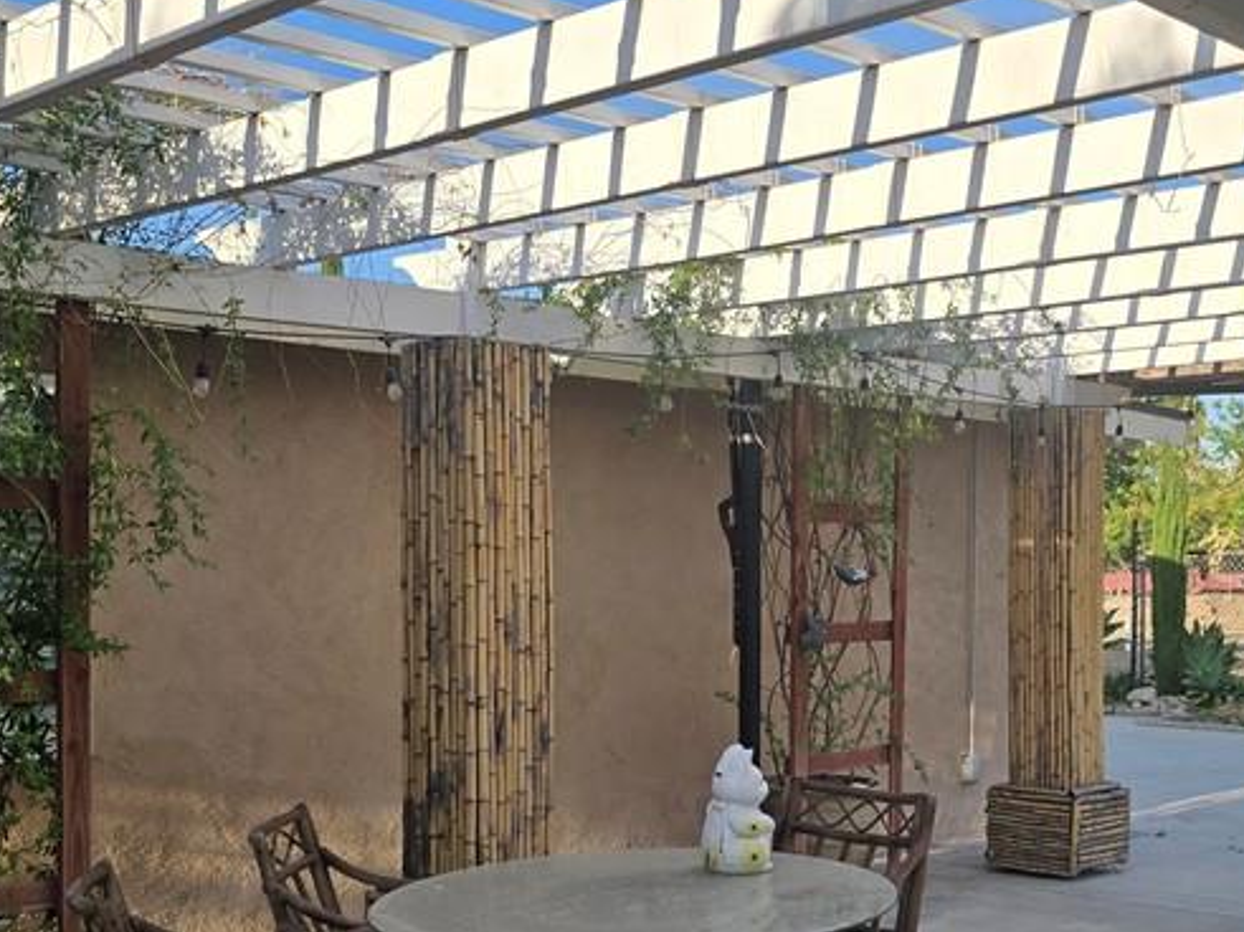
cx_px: 752
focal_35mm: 48
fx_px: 1725
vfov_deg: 29.8
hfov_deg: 39.5
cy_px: 691
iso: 12
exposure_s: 1/673
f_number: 1.7
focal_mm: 6.3
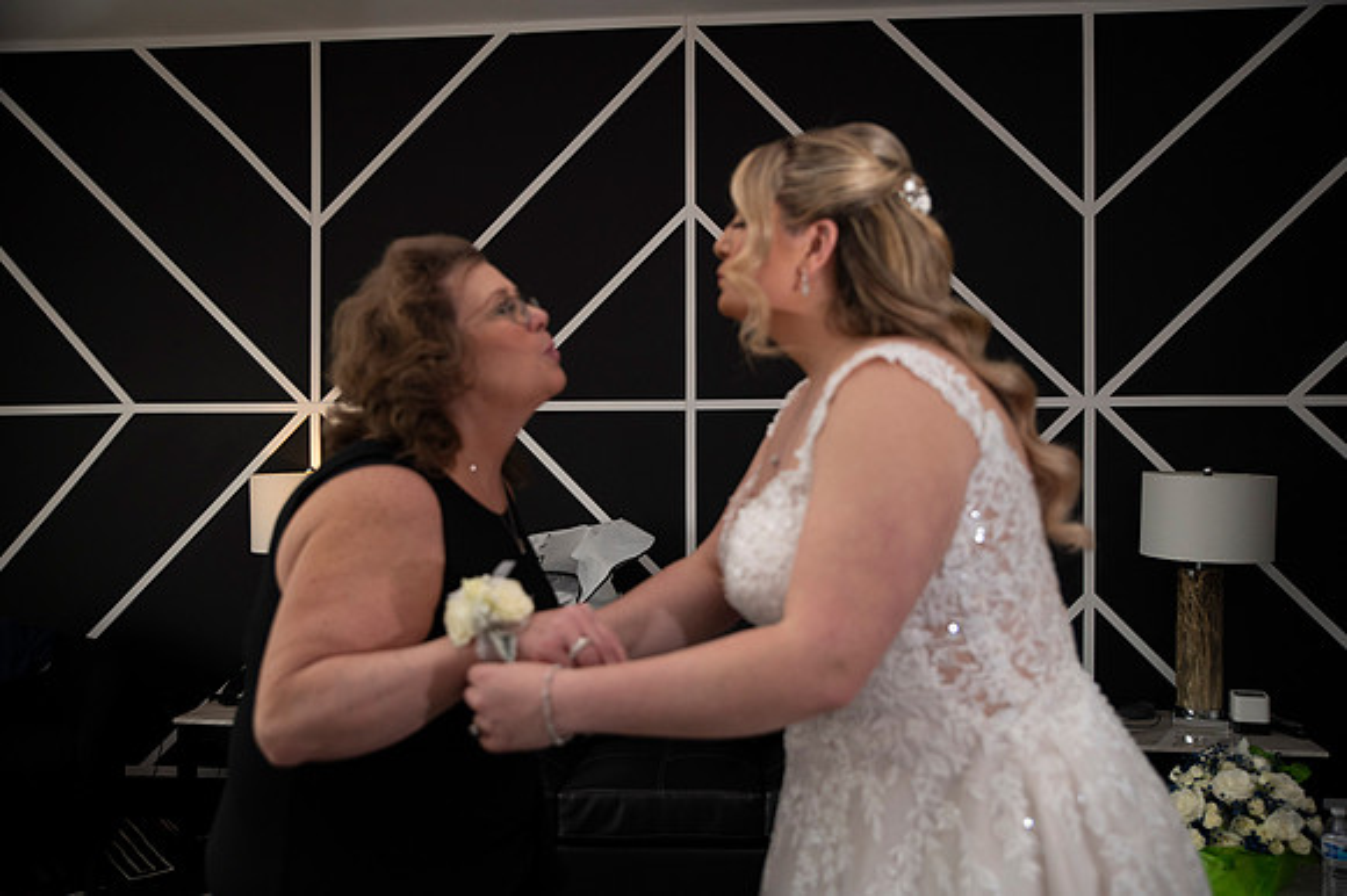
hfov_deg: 58.7
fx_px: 1197
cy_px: 448
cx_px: 674
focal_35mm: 32
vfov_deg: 41.1
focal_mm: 32
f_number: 2.8
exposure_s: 1/1600
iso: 1600
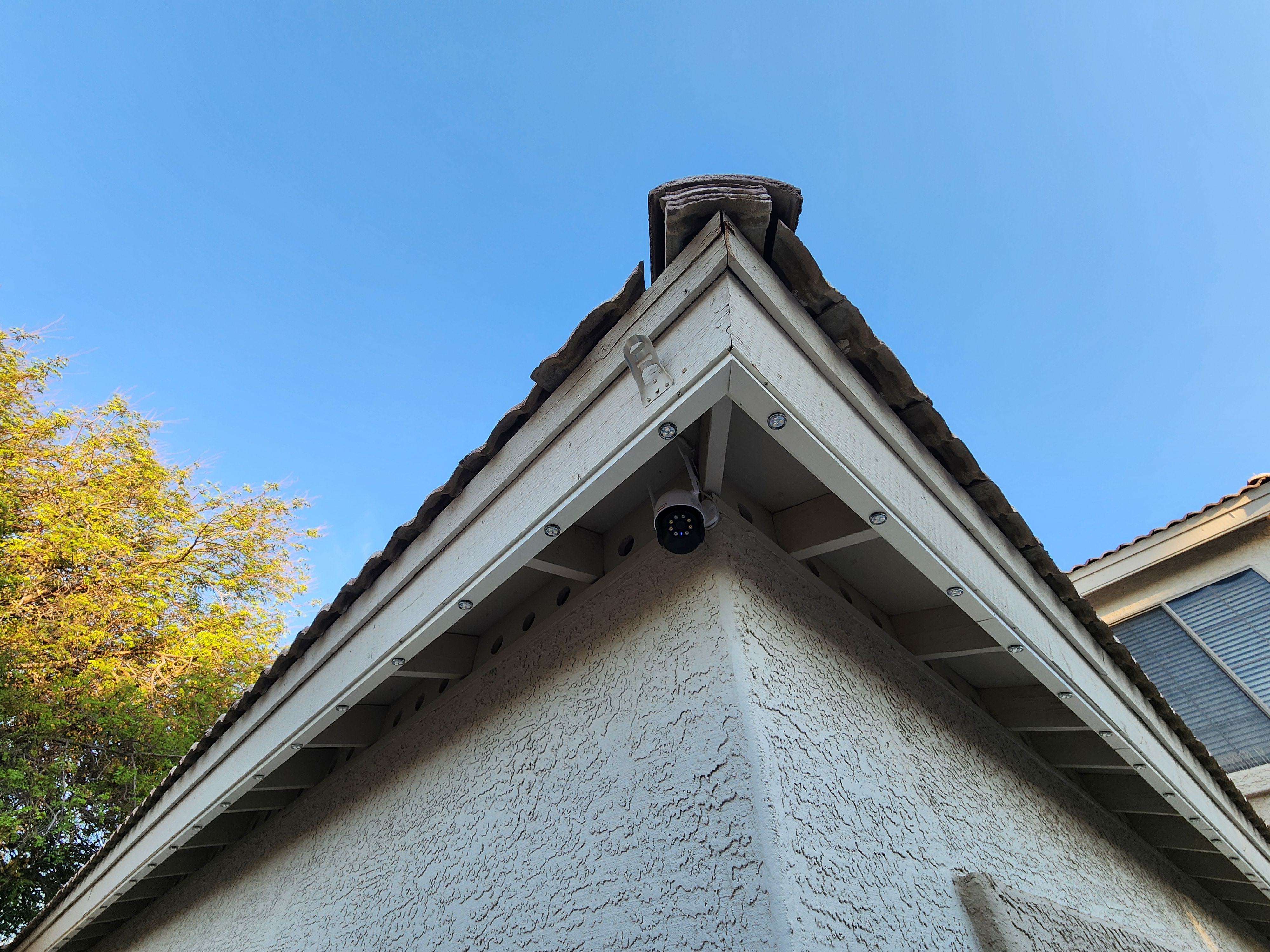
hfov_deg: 106.2
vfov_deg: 89.9
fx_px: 477
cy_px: 476
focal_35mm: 13
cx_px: 635
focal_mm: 2.2
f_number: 2.2
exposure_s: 1/285
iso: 50
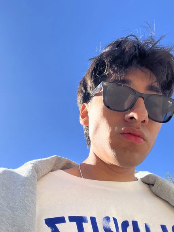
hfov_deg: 46.8
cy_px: 116
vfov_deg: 60.0
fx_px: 201
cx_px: 87
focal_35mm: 30
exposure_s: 1/462
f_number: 2.2
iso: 32
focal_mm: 2.71
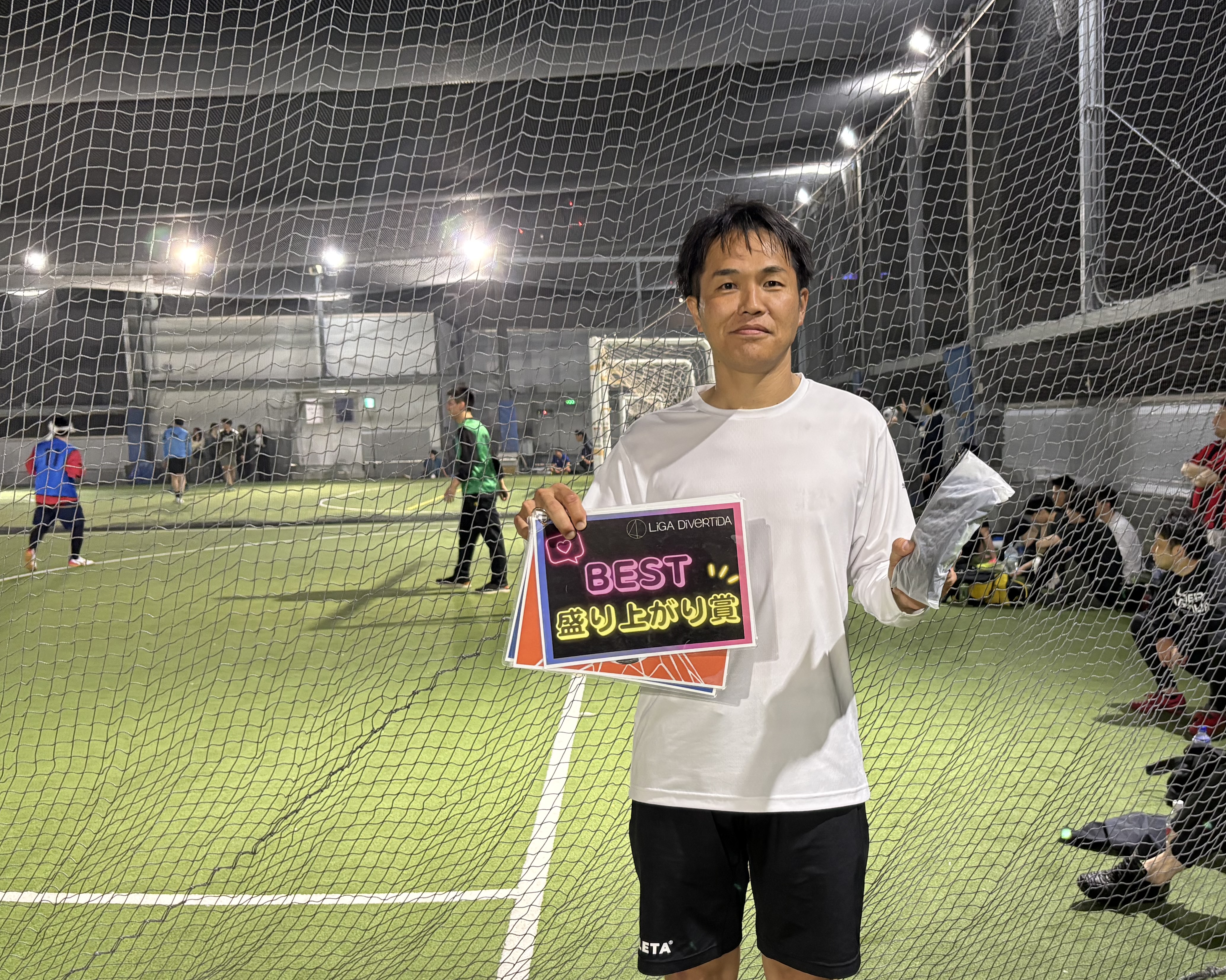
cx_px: 775
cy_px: 535
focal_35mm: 35
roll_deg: +2.3
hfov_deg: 51.0
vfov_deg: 42.2
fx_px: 1270
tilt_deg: -5.0
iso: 320
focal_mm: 5.96
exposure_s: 1/50
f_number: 1.6
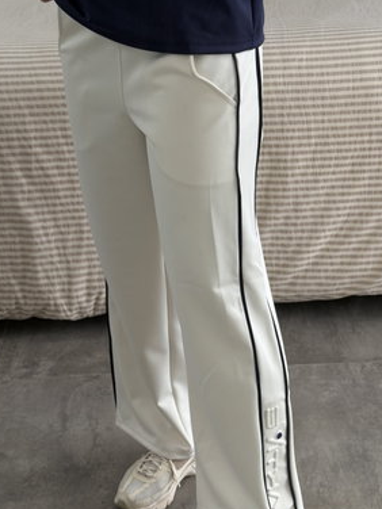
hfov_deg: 21.6
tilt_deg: -39.1
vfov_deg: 28.6
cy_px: 270
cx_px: 232
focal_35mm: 68
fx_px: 1001
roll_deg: +0.8
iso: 50
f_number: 1.78
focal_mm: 6.76
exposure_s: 1/175
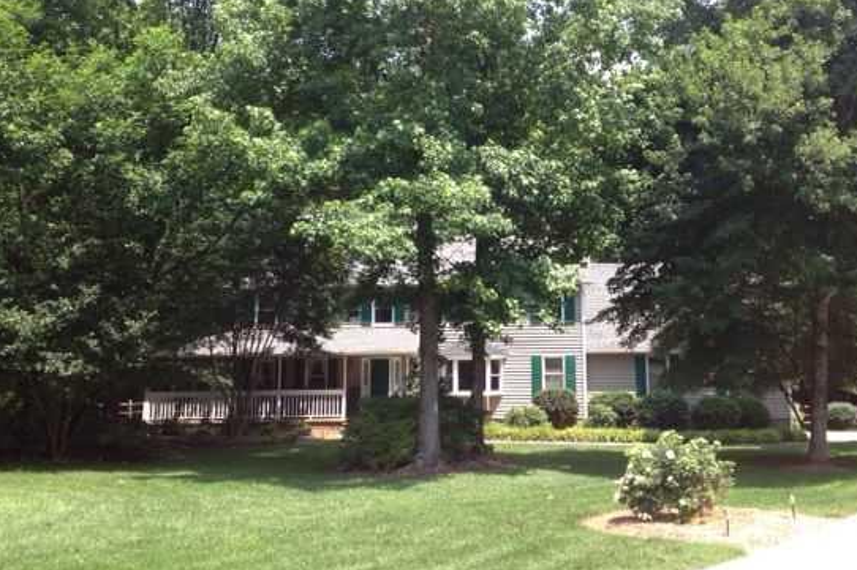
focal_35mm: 43
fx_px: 1023
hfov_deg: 45.4
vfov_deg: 31.1
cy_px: 246
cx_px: 476
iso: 64
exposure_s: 1/575
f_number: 2.4
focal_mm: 4.28
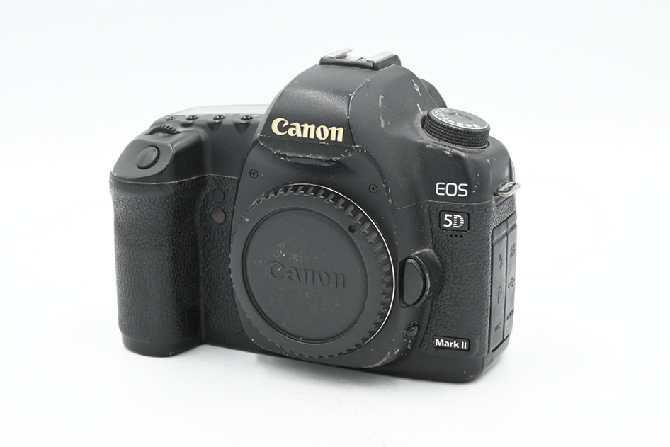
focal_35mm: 75
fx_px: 1396
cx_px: 335
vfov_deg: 18.2
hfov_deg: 27.0
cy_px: 224
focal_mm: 75
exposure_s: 1/13
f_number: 16
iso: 200
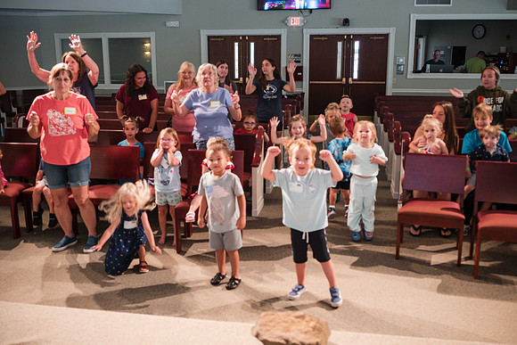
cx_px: 260
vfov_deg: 36.6
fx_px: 522
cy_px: 172
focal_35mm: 36
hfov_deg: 52.7
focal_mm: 35
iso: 1800
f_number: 2.8
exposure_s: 1/125
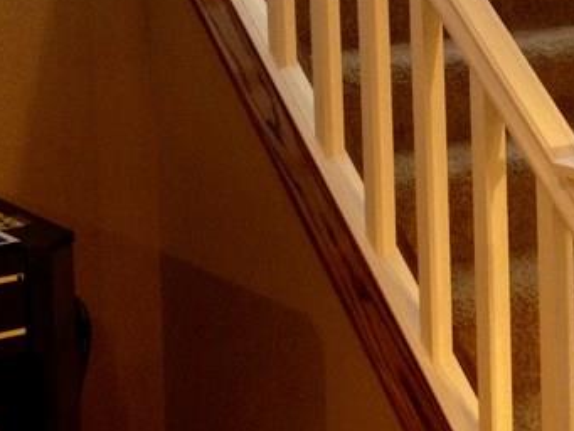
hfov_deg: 19.1
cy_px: -25
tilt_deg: -6.3
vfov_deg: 14.6
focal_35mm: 99
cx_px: 609
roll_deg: +2.0
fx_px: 1642
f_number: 2.4
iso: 250
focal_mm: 4.12
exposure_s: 1/20
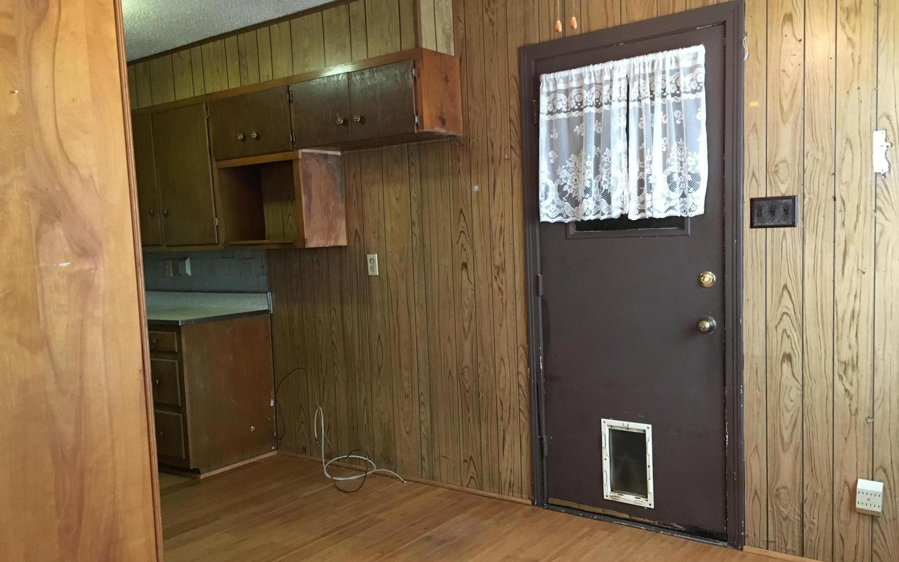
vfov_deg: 40.6
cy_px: 308
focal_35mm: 31
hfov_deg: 61.2
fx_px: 760
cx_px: 447
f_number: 2.2
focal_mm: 4.15
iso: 200
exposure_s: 1/20
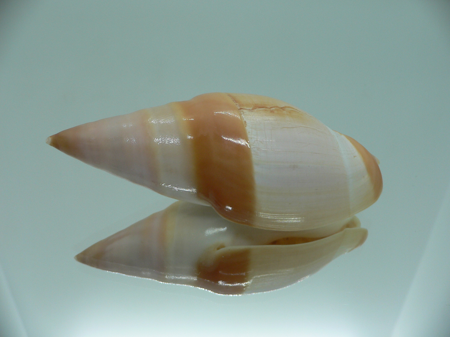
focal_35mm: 35
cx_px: 225
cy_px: 168
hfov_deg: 52.6
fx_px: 455
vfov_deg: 40.7
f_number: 2.8
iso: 80
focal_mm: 4.6
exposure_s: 1/60
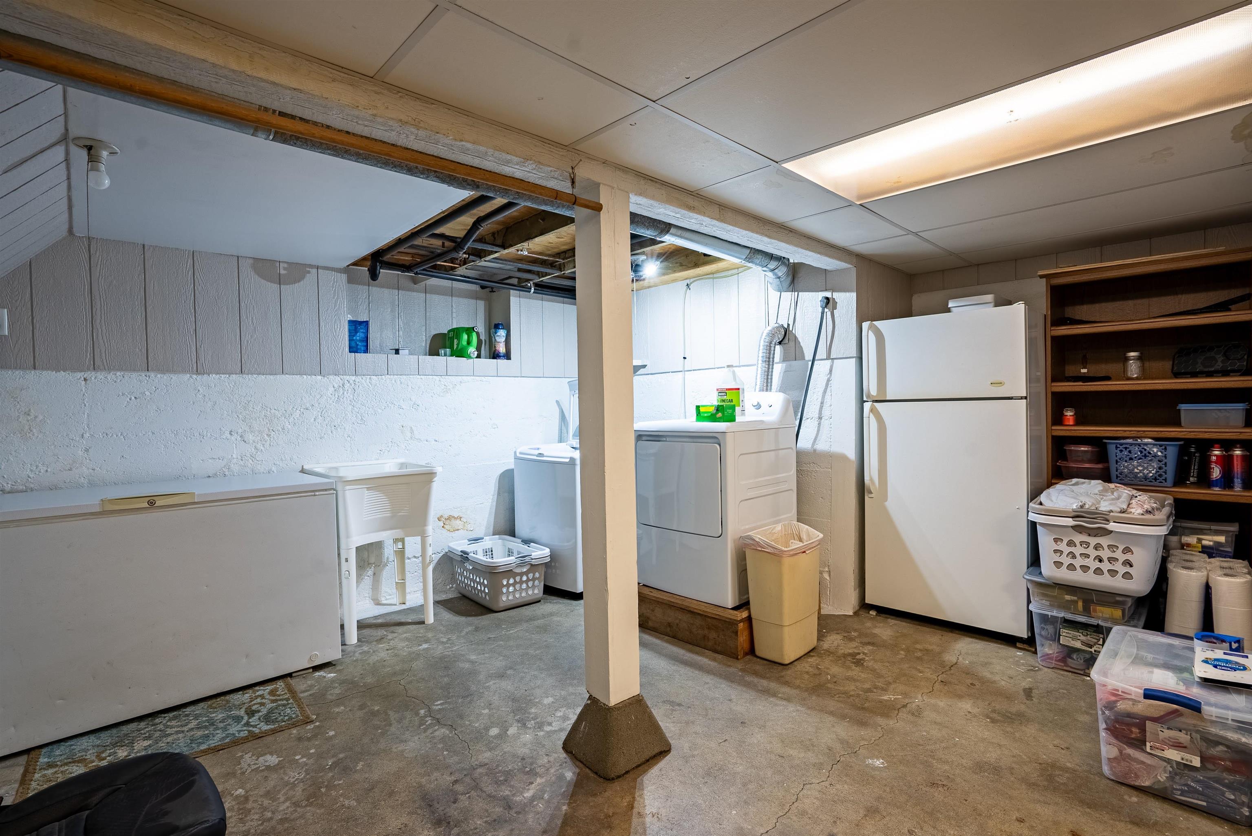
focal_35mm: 16
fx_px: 557
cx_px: 626
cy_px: 418
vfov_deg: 73.8
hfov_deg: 96.7
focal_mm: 16
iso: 400
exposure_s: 1/125
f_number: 8
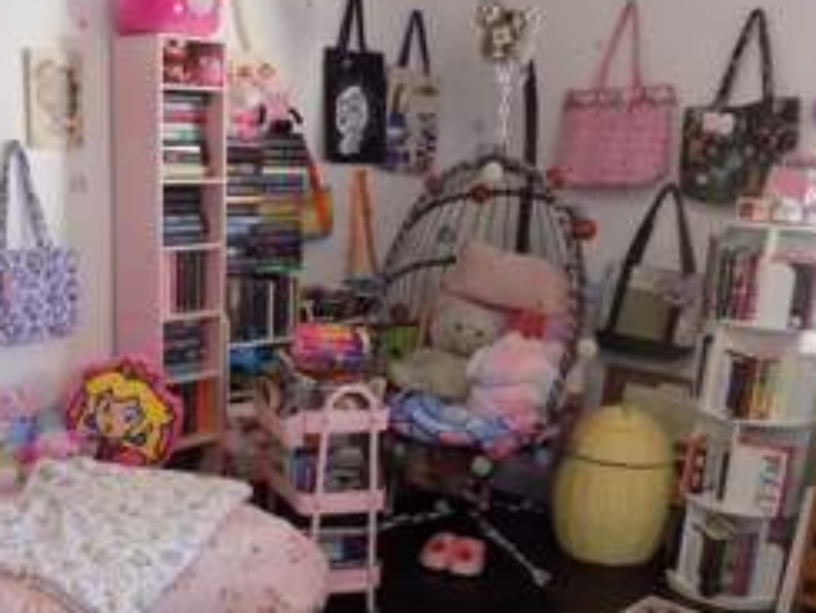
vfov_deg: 31.7
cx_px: 226
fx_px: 1061
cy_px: 446
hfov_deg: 41.1
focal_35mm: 45
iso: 400
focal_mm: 4
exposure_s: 1/20
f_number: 3.1
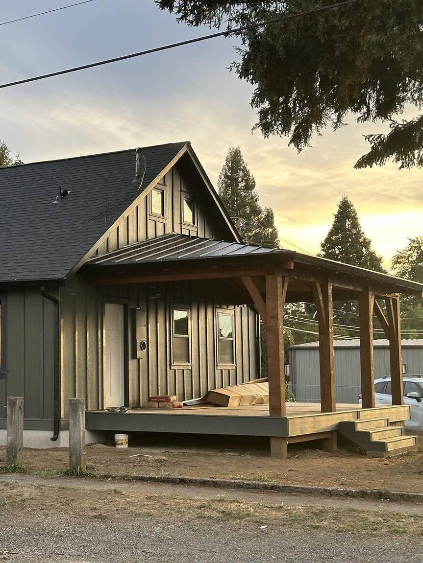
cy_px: 282
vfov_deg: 39.6
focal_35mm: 48
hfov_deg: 30.3
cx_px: 212
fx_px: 782
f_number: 1.78
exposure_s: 1/251
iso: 64
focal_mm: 6.86
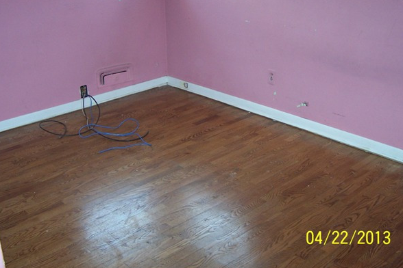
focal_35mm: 43
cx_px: 195
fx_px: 481
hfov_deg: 45.4
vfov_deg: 31.2
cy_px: 117
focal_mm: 6.3
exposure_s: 1/60
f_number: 2.8
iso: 140
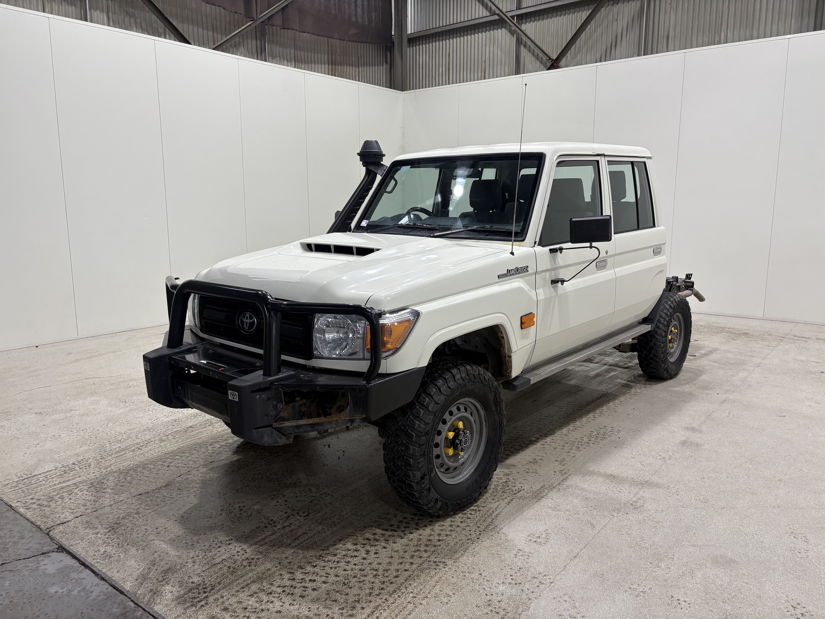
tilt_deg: -7.3
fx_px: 620
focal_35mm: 26
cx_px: 412
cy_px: 310
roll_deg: -0.1
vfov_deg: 53.1
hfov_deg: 67.3
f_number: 1.6
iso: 64
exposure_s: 1/100
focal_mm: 5.96
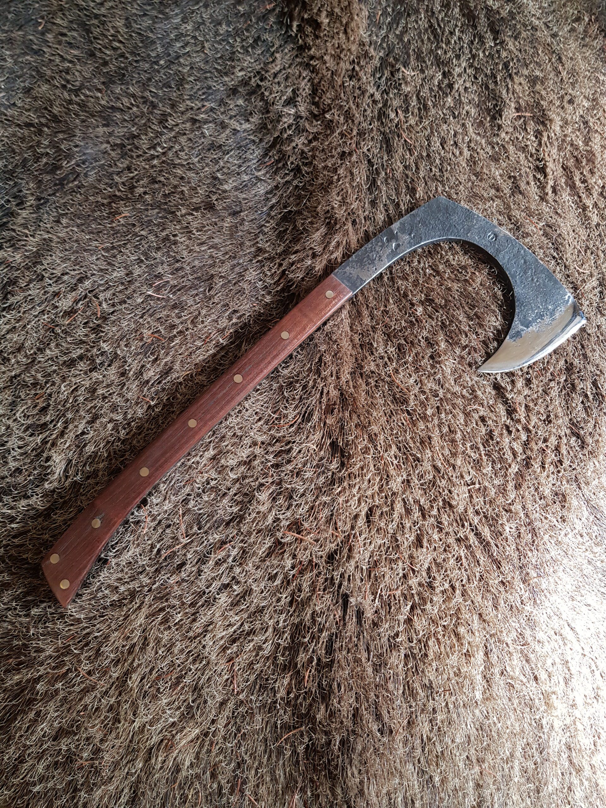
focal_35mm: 26
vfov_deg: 67.3
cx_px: 303
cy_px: 404
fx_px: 607
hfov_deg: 53.1
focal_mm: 4.2
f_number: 1.7
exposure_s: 1/50
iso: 100
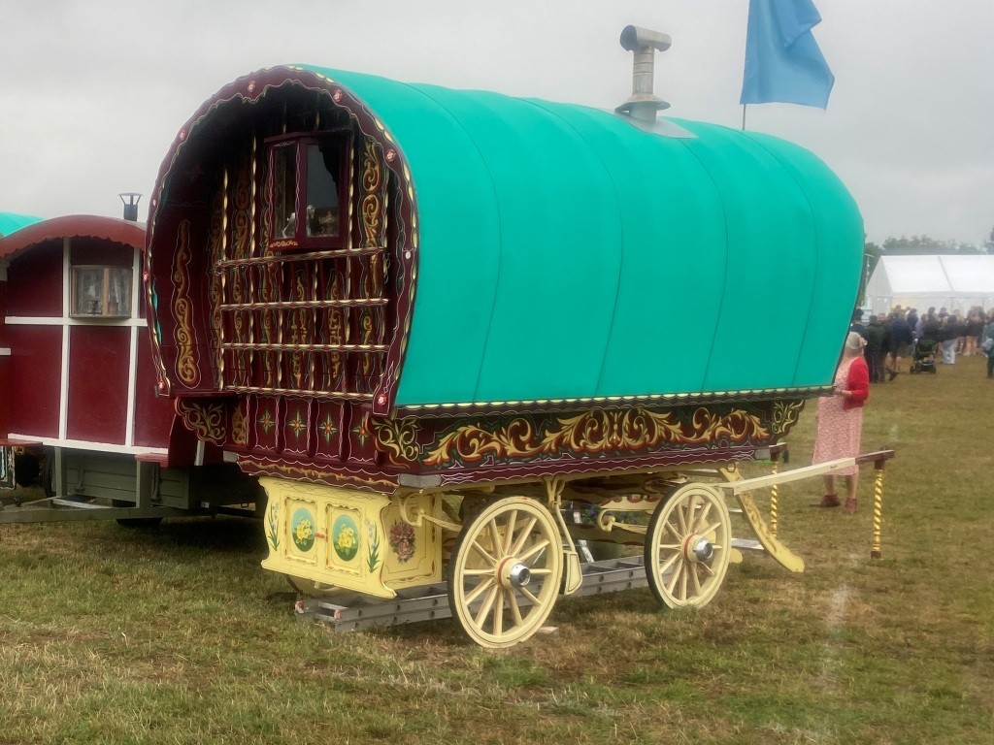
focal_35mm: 26
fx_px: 747
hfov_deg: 67.3
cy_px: 372
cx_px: 497
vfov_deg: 53.1
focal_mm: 4.25
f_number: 1.8
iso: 32
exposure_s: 1/352
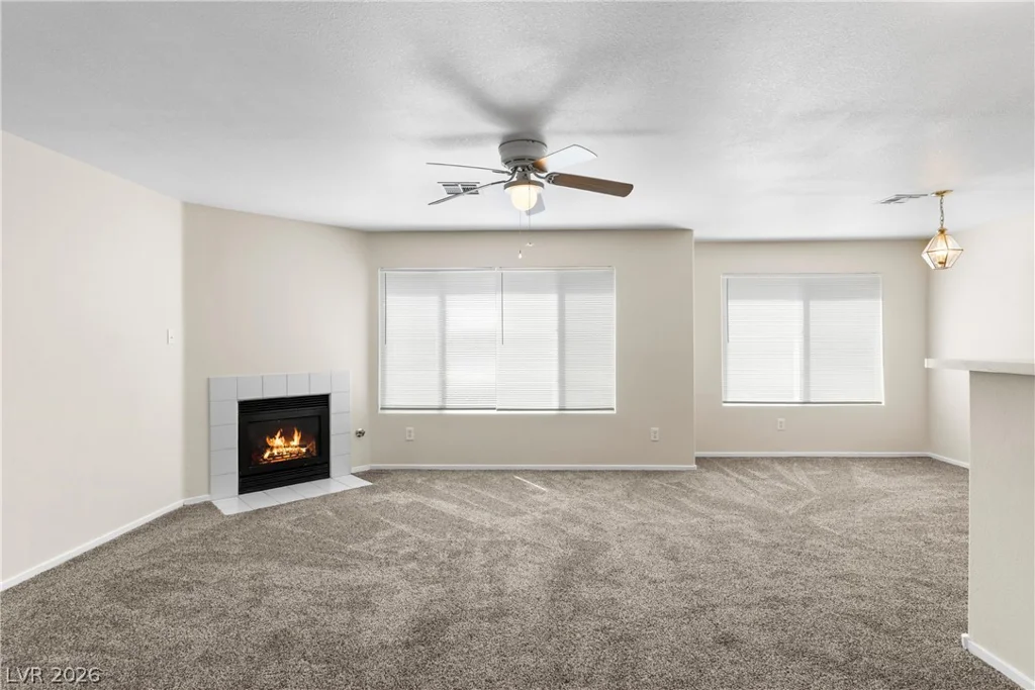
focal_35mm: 18
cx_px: 518
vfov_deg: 67.4
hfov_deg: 90.0
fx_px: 518
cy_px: 345
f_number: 8
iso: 400
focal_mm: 18
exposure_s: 1/100
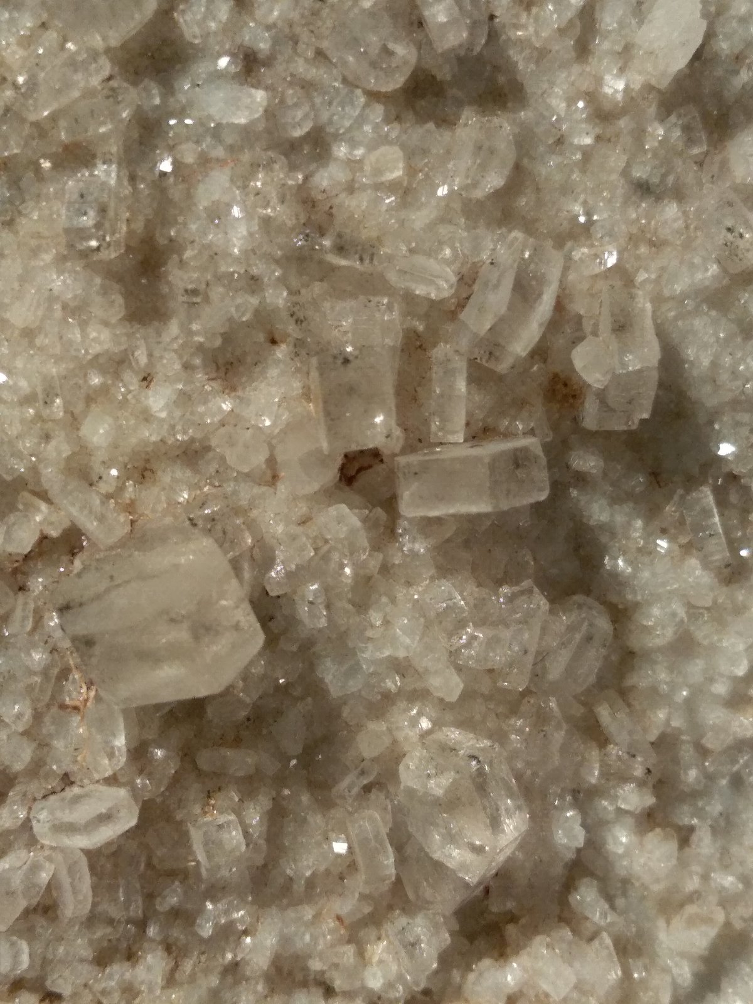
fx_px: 754
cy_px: 502
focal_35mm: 26
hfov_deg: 53.1
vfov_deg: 67.3
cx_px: 376
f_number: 2
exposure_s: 1/30
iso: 216
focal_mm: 3.54
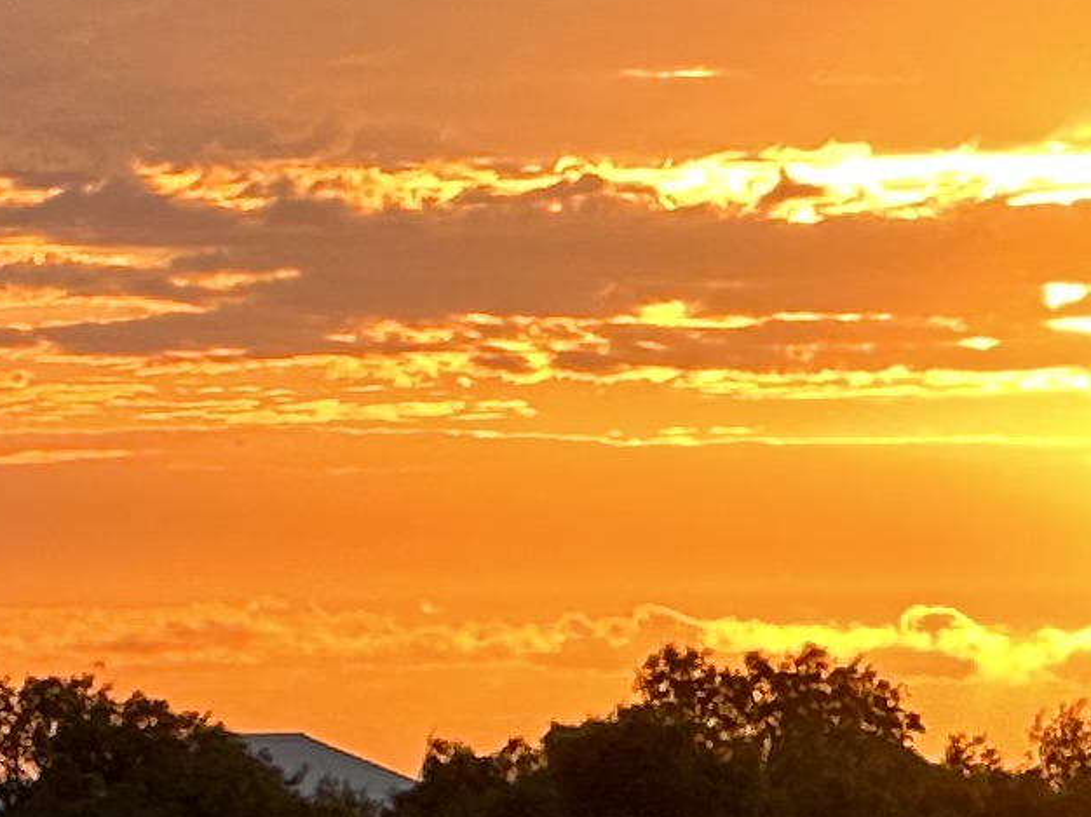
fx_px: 15627
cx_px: -636
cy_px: 462
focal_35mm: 496
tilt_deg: +1.6
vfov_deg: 3.0
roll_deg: +1.0
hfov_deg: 4.0
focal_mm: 9
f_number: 2.8
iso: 32
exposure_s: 1/150
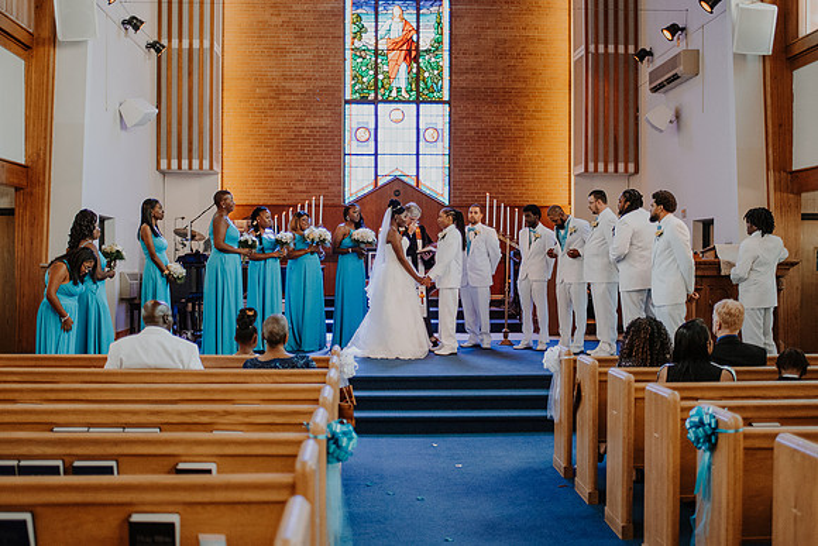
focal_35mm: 47
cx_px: 413
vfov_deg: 28.9
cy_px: 281
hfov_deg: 42.2
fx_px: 1060
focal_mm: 35
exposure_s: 1/1250
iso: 2200
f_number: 1.8
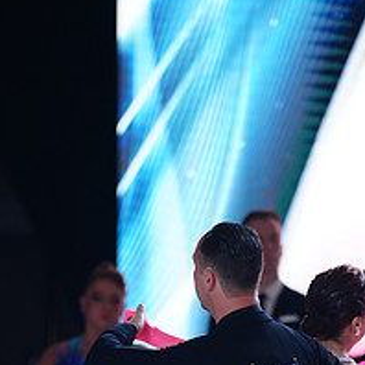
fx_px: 5953
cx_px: 324
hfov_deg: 3.5
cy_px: 512
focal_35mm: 499
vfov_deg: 3.5
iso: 640
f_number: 2.8
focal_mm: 200
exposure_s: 1/500
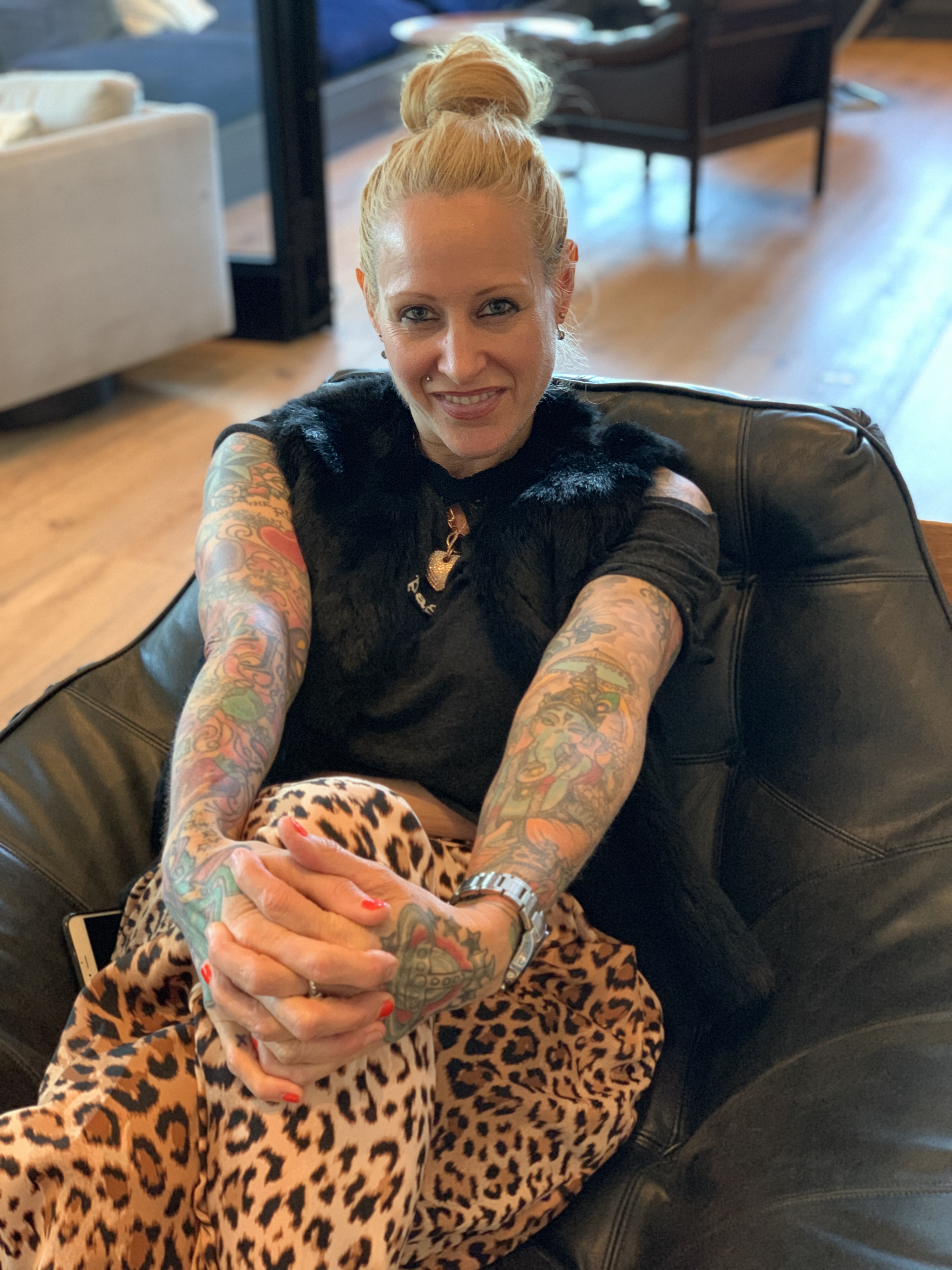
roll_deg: +1.4
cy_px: 635
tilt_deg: -25.0
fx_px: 1907
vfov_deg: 36.8
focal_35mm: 52
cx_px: 476
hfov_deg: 28.0
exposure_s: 1/40
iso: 320
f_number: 2.4
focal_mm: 6
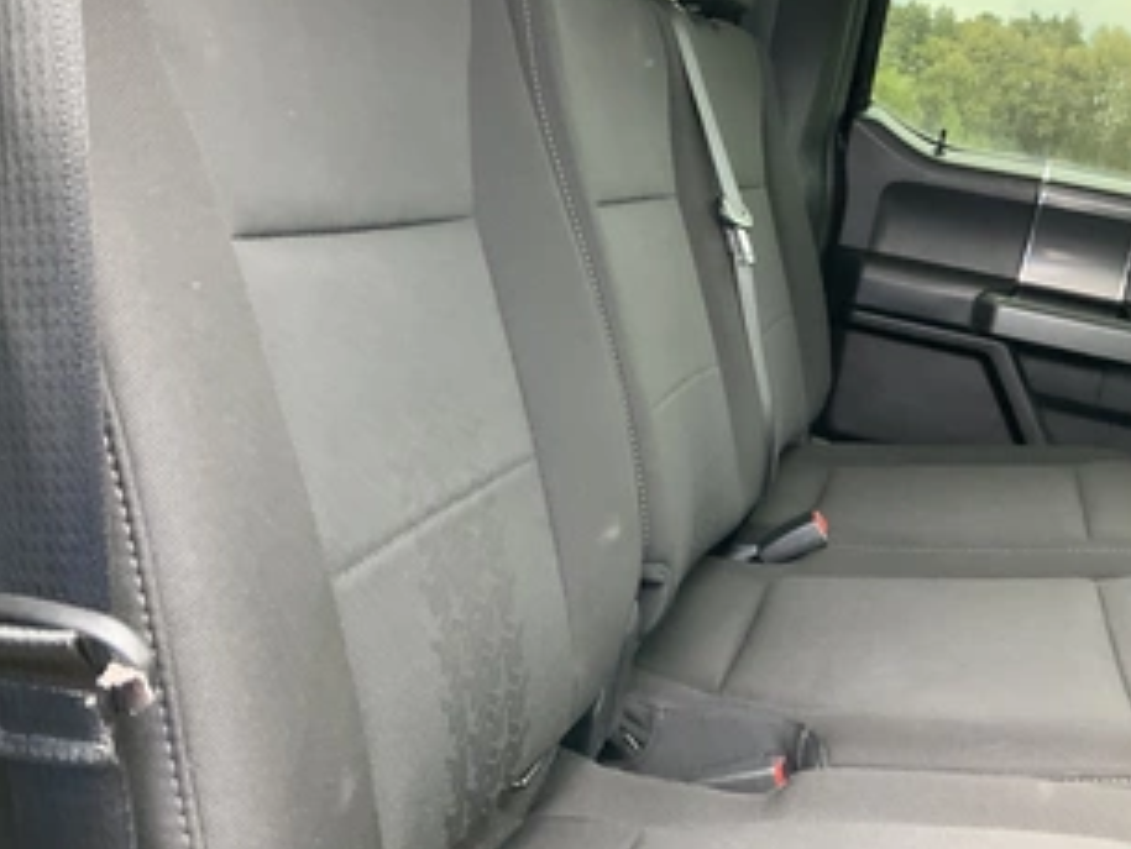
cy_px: 326
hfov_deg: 48.9
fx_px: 1242
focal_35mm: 38
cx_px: 530
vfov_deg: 37.5
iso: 200
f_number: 1.8
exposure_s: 1/60
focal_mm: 3
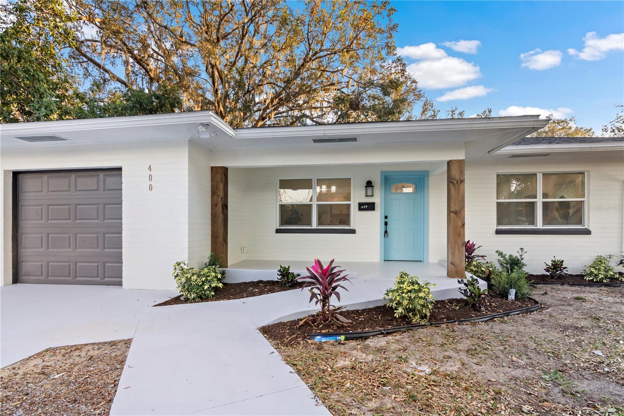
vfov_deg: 72.0
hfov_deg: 95.0
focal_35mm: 16
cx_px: 312
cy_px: 208
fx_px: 286
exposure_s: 1/13
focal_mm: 11
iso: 200
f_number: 9
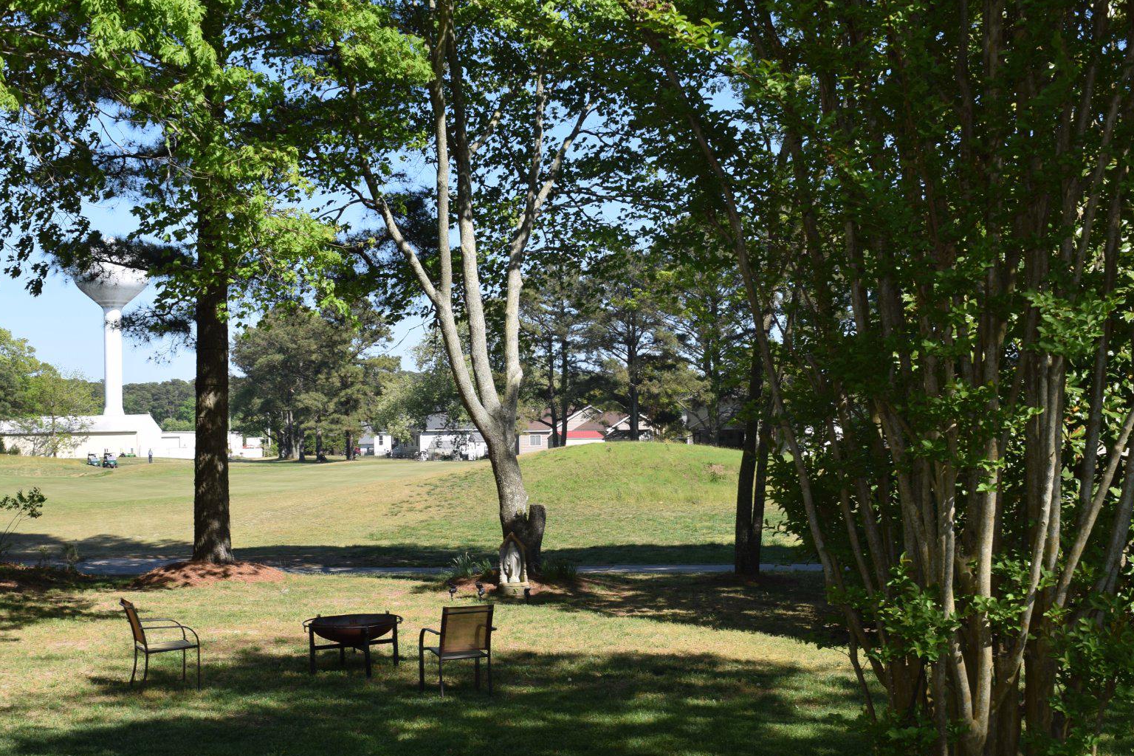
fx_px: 1512
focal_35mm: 48
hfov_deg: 41.1
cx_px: 550
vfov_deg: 28.0
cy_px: 443
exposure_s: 1/200
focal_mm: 24
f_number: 8
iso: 100
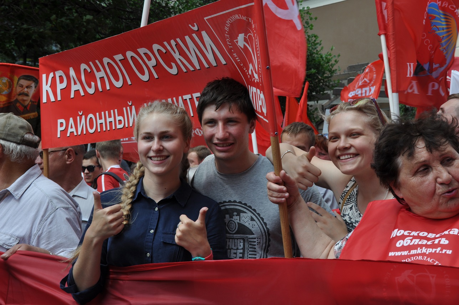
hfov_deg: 30.5
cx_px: 230
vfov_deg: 20.6
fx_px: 841
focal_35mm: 66
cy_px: 152
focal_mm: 44
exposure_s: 1/125
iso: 200
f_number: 11
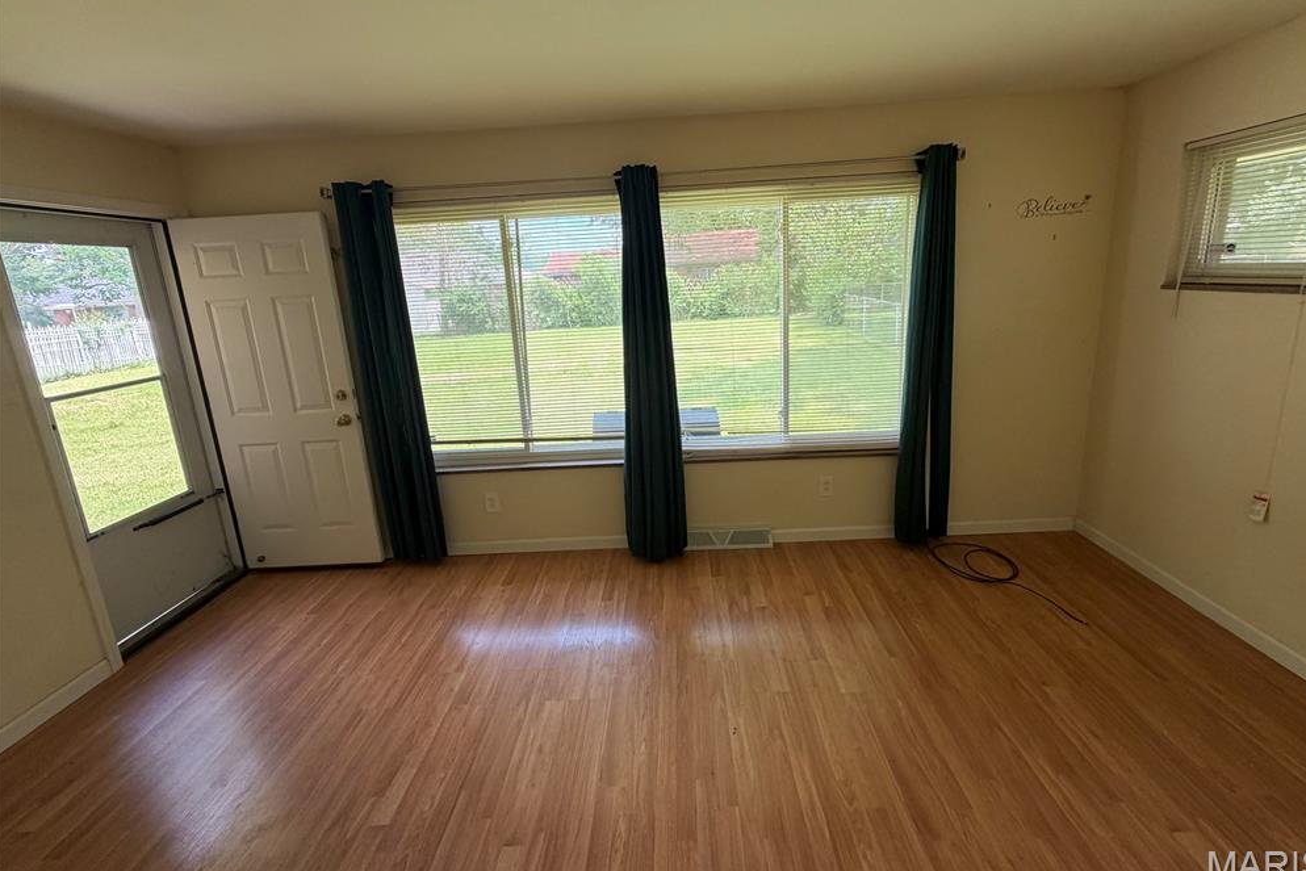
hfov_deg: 100.4
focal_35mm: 15
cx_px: 666
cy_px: 389
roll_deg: +3.6
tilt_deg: -11.1
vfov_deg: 77.1
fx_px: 544
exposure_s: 1/121
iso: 100
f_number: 2.2
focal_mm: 2.22
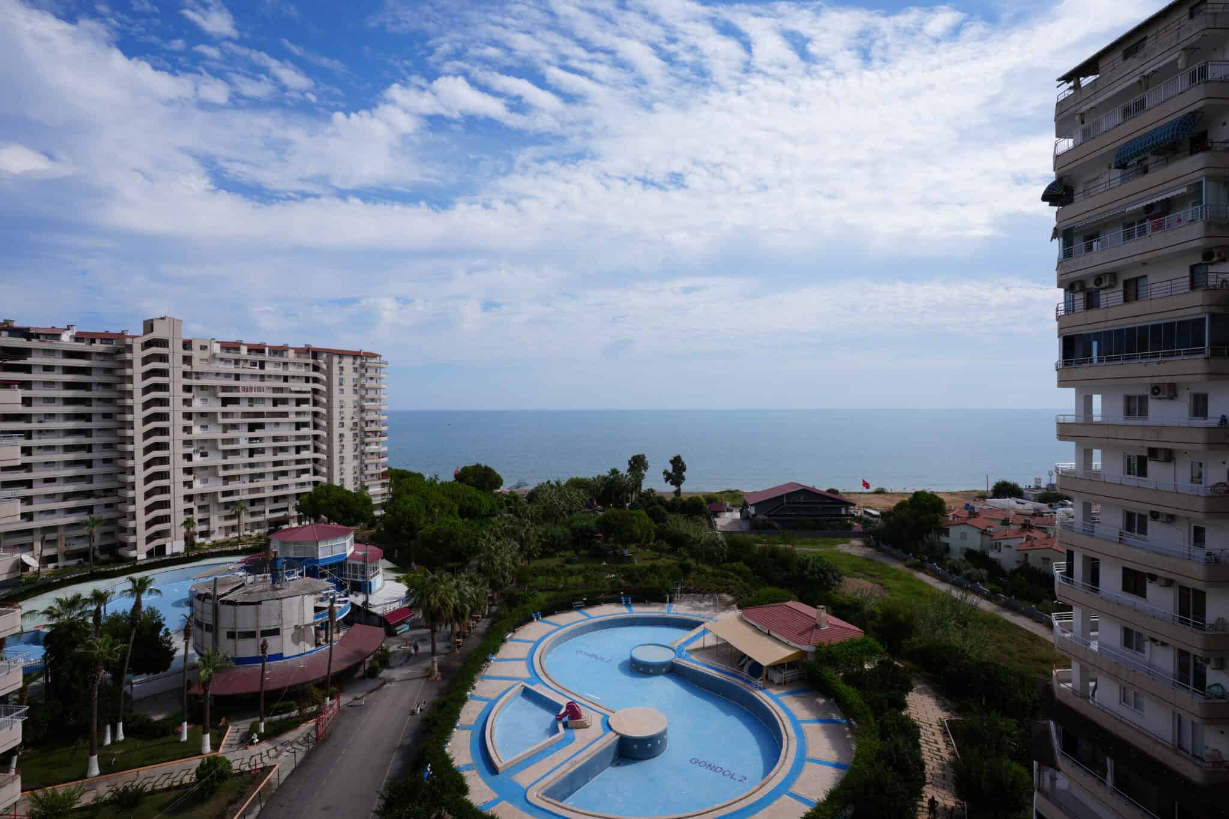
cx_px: 614
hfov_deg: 93.3
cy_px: 410
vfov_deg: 70.4
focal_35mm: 17
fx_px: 580
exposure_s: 1/320
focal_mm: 17
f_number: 10
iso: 100
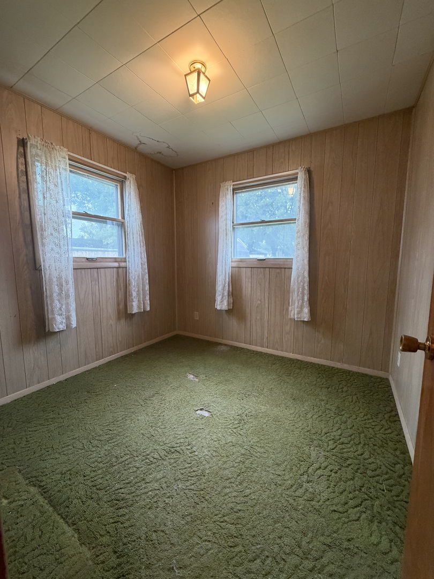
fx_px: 234
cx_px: 217
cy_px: 290
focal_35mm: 14
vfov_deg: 102.1
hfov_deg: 85.7
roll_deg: +0.5
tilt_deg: -6.3
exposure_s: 1/60
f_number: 2.2
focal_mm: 2.22
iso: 320
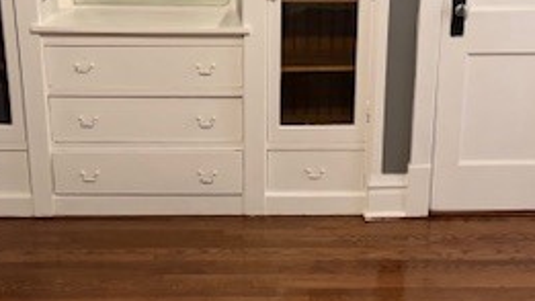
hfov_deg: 32.8
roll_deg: -0.2
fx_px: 908
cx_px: 281
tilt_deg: -19.5
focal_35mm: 64
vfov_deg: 18.8
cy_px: 131
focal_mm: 6.76
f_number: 1.78
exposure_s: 1/40
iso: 800
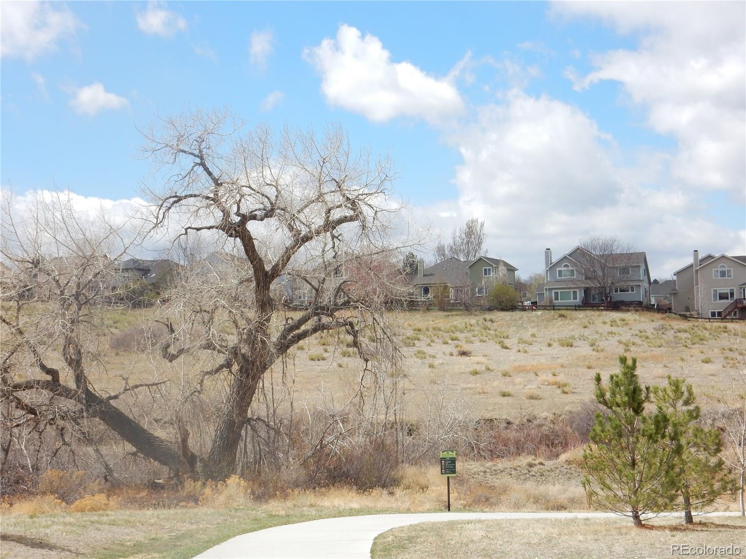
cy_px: 280
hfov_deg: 32.2
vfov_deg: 24.4
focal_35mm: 60
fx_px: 1293
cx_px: 373
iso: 125
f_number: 4.5
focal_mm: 10.7
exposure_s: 1/1250
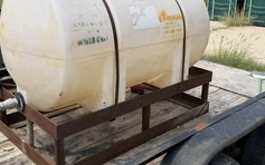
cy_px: 50
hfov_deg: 46.2
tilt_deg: -14.1
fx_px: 310
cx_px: 130
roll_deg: -1.5
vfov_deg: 29.6
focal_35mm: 43
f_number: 1.78
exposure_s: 1/3279
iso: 80
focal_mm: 6.76
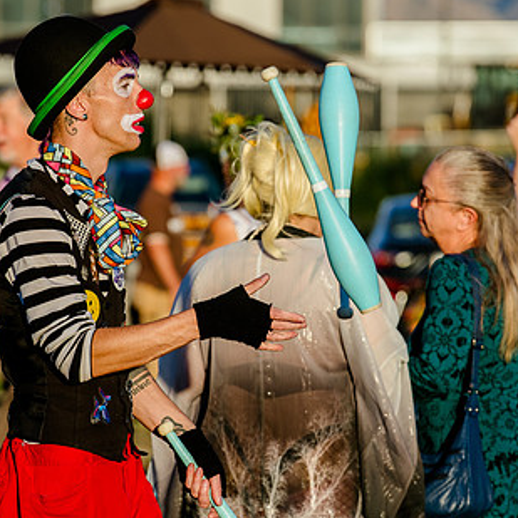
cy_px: 247
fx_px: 6433
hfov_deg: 4.6
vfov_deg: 4.6
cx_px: 270
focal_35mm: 380
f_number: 5
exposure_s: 1/800
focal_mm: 185
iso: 200
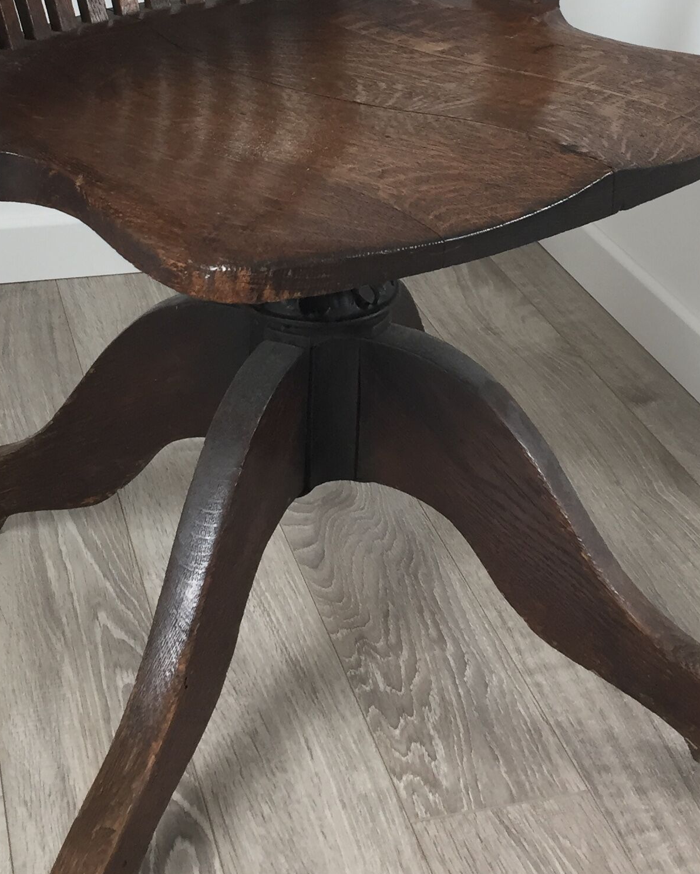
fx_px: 1606
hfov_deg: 24.6
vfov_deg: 29.3
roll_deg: -1.8
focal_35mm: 62
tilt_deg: -17.5
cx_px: 298
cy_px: 92
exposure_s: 1/33
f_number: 2.2
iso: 32
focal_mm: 4.15
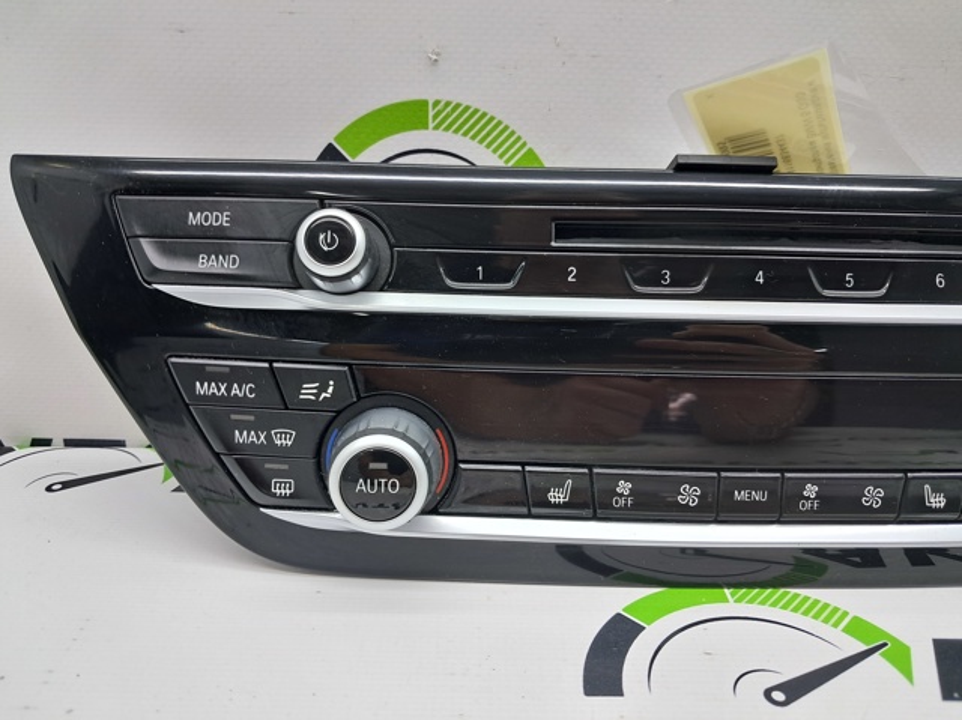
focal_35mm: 27
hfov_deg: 65.4
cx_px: 481
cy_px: 360
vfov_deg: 51.3
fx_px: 750
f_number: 1.8
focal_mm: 4
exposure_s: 1/50
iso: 50
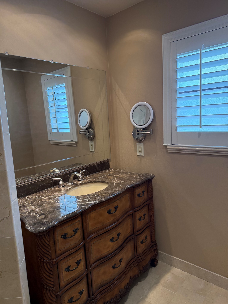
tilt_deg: -7.8
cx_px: 114
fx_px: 211
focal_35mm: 24
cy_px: 152
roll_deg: +4.1
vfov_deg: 71.6
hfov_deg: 56.8
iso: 200
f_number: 1.78
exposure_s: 1/151
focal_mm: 6.76
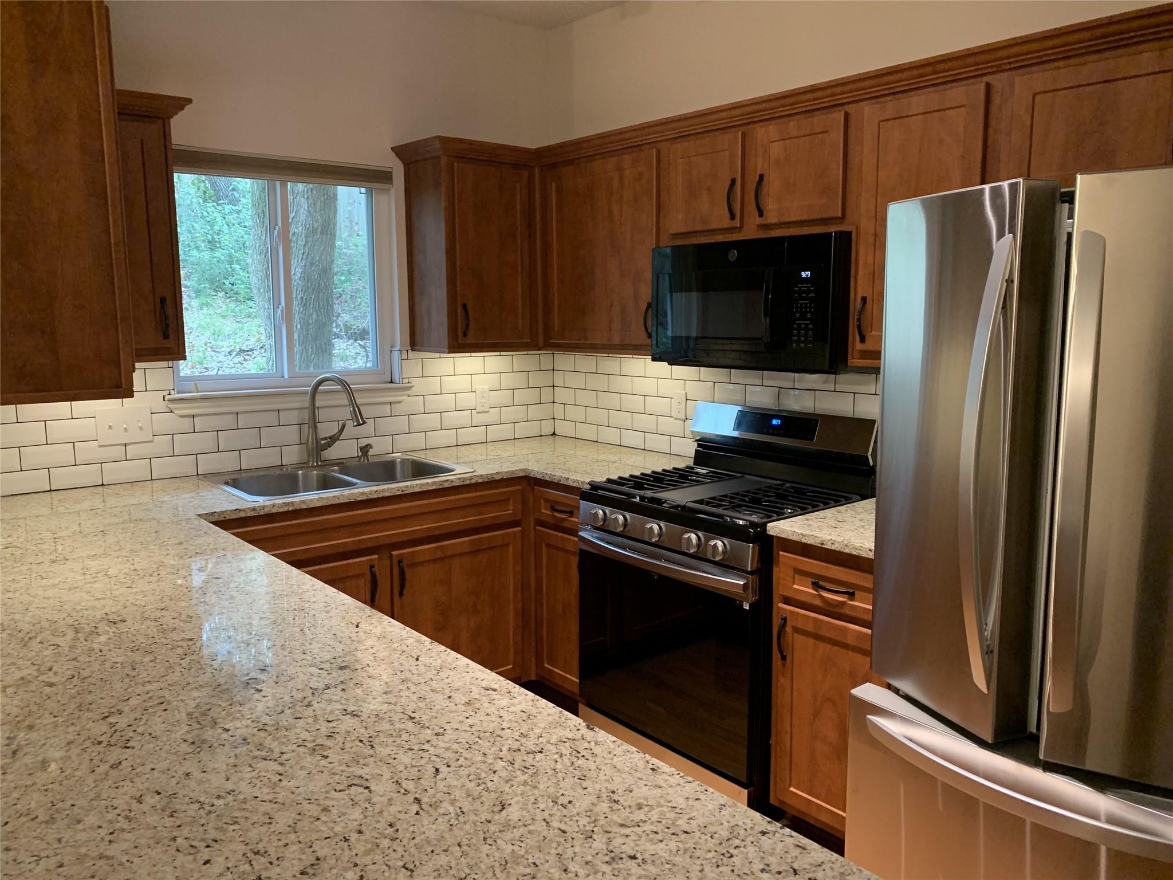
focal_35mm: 26
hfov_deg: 67.3
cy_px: 440
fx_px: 881
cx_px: 586
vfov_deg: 53.1
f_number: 1.8
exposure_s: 1/60
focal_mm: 4.25
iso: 320
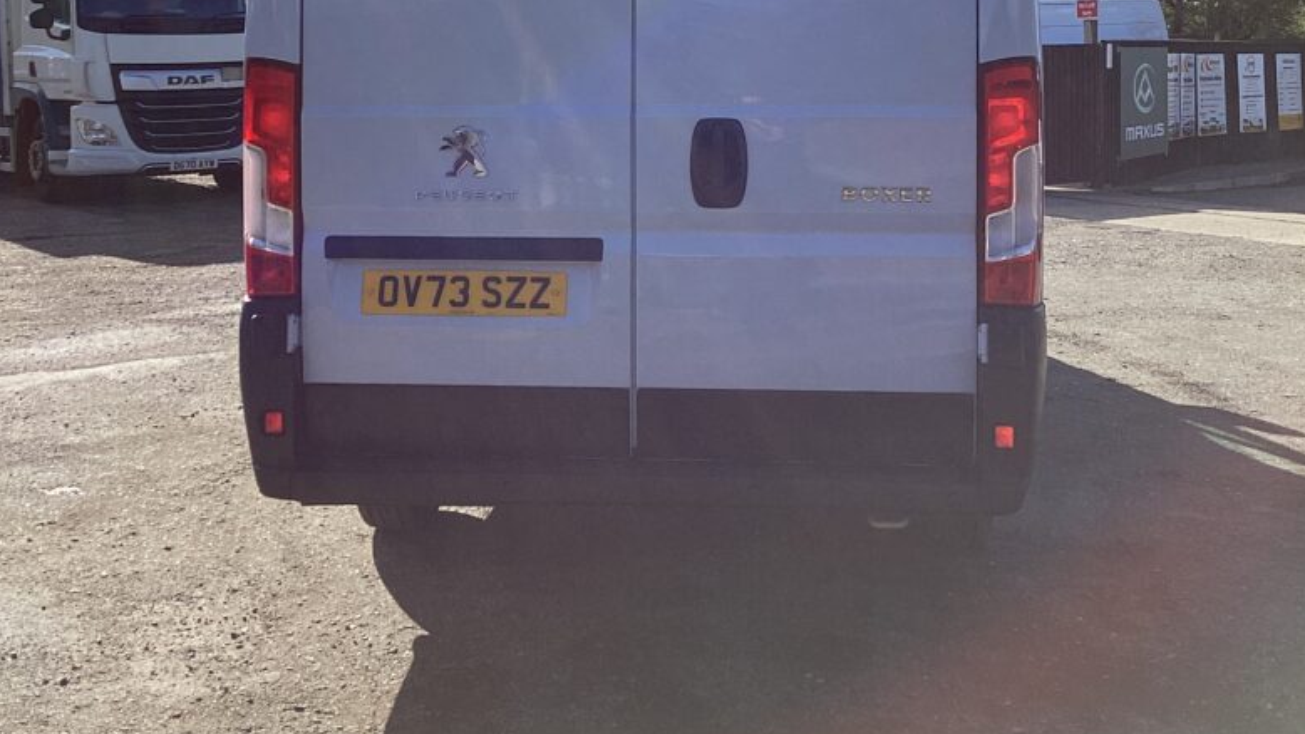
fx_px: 1592
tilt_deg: -1.1
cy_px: 110
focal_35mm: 46
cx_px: 650
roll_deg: -0.1
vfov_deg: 25.4
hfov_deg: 44.6
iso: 25
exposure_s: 1/1852
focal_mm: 3.3
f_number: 2.4
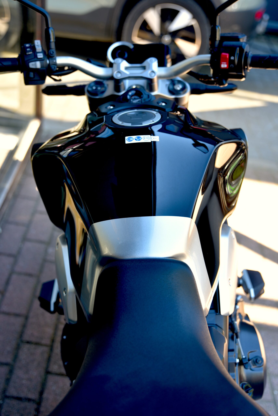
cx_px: 139
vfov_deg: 42.7
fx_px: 532
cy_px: 208
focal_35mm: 46
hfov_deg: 29.3
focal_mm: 46
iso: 100
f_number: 3.2
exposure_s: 1/60
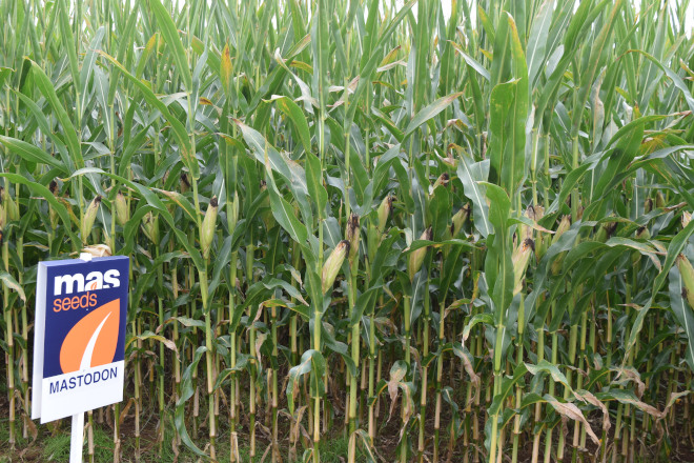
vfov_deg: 28.1
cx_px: 347
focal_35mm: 48
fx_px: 925
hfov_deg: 41.1
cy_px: 232
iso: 400
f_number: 8
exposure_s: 1/250
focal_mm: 32
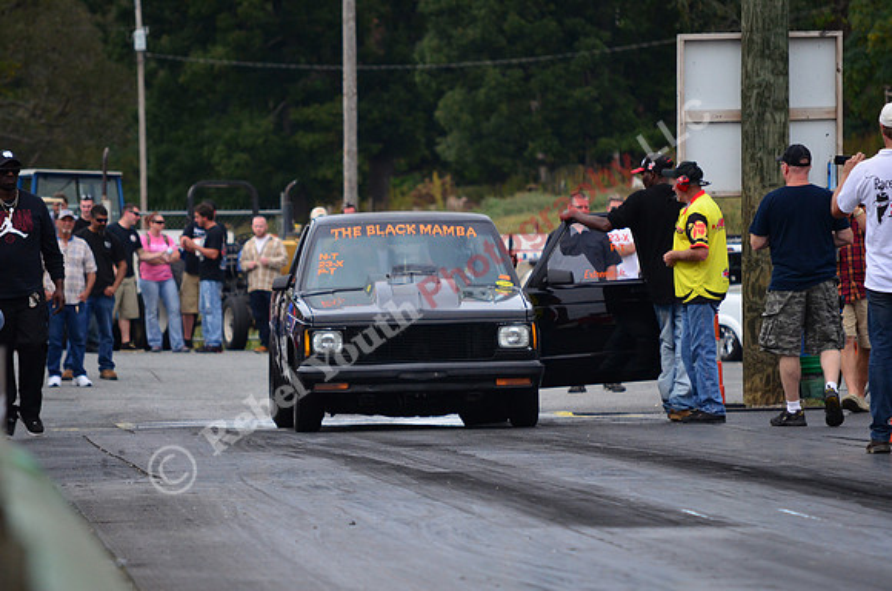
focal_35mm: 300
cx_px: 446
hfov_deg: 6.9
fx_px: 7417
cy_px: 296
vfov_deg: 4.6
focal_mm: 200
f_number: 5.6
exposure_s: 1/1250
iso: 1000
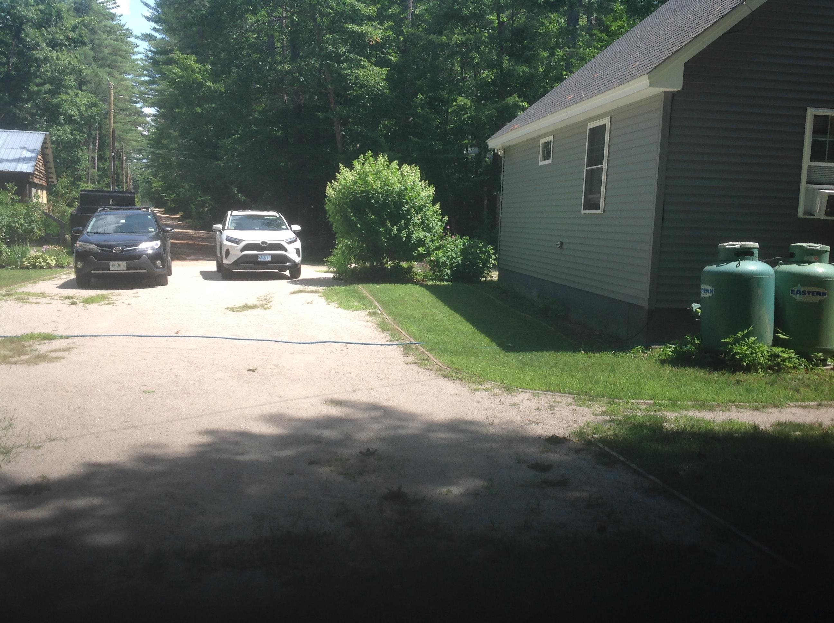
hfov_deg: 52.7
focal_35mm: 35
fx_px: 842
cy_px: 312
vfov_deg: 40.6
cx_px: 417
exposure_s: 1/737
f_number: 2.4
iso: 50
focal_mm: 4.28
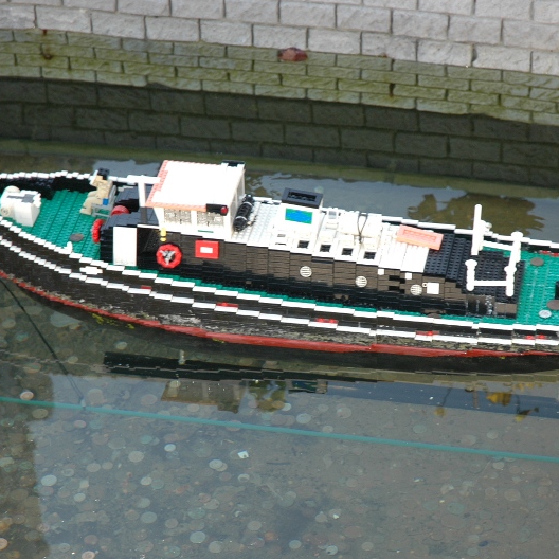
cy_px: 281
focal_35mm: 135
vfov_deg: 12.9
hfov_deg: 12.9
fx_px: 2466
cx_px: 325
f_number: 4.5
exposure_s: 1/100
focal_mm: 70
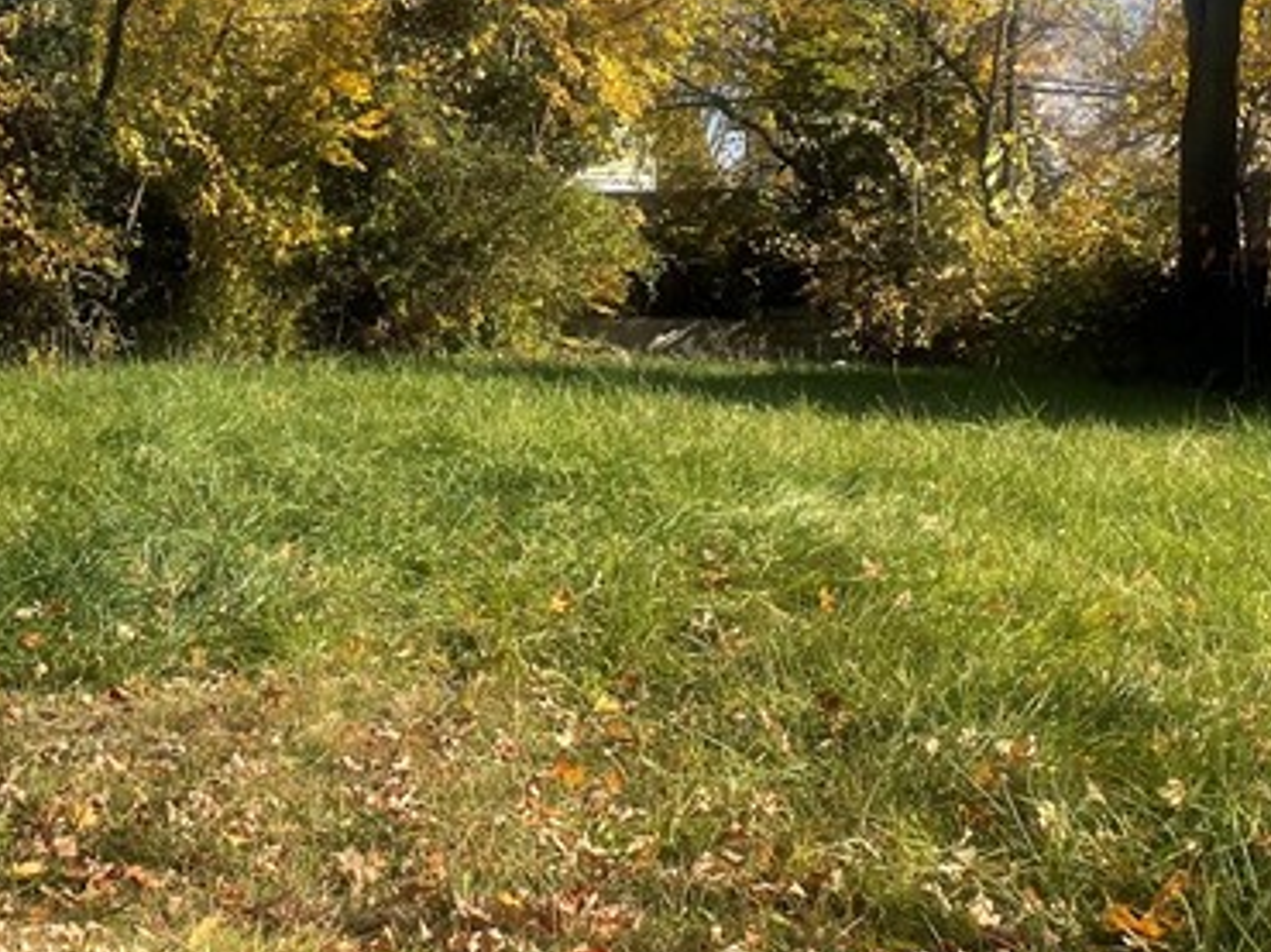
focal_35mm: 72
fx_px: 2642
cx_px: 416
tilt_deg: +2.3
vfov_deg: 20.3
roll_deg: -0.1
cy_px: 282
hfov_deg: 26.9
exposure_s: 1/2451
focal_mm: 4.2
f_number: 1.6
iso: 32
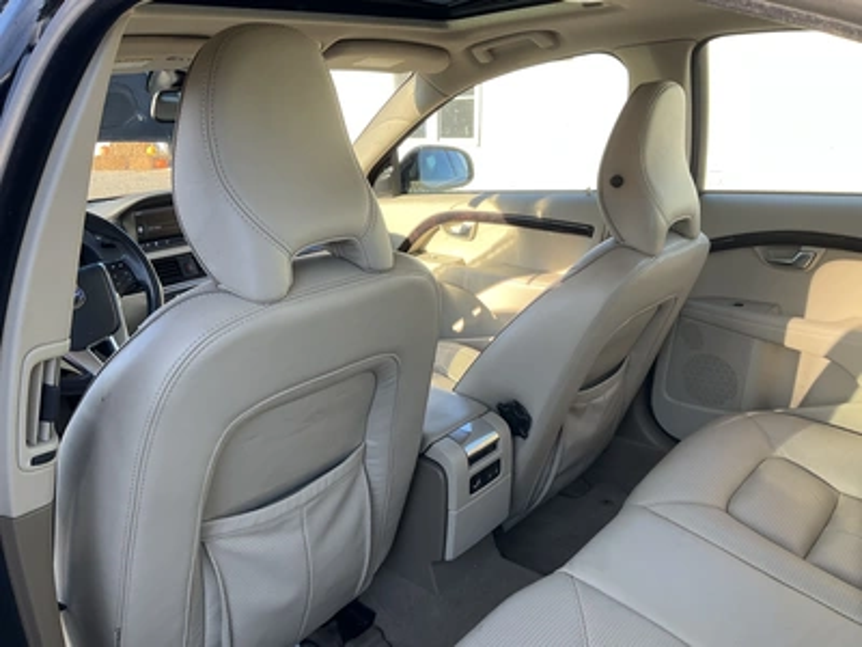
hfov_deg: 61.7
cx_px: 431
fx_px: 722
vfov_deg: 48.2
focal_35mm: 29
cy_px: 324
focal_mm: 3
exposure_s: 1/141
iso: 20
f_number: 1.8
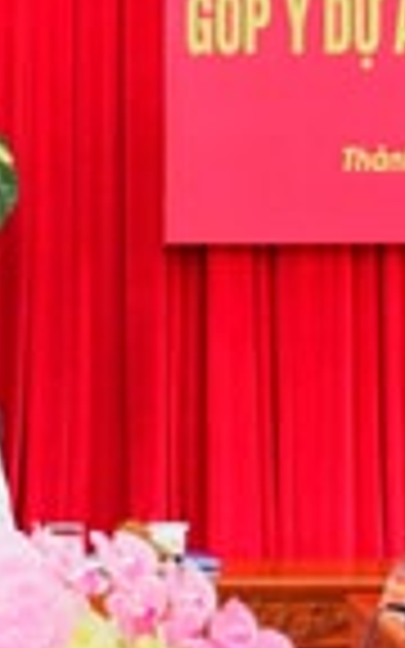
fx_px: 4468
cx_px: -171
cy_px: 333
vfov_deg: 8.3
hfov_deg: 5.2
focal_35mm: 253
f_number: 4
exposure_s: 1/70
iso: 2500
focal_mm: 44.7
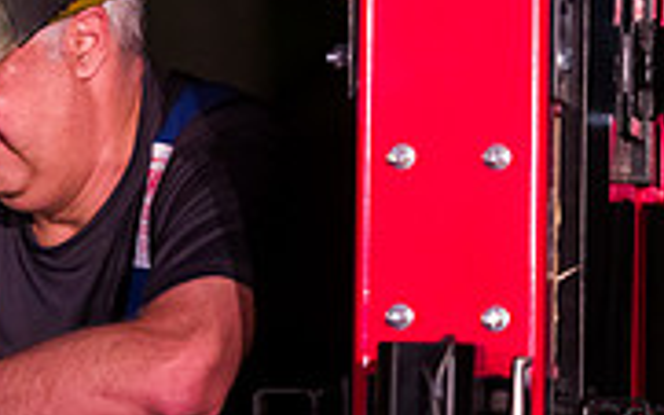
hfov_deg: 4.7
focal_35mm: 441
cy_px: 257
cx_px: -194
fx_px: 7978
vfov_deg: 3.0
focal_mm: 135
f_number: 3.2
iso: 3200
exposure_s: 1/125
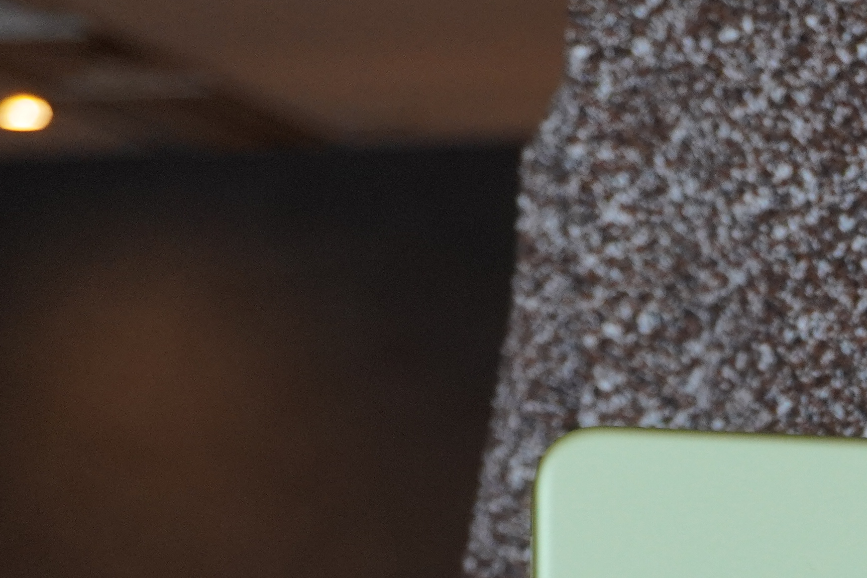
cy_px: 955
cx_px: 1287
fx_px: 4479
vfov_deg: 7.2
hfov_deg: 10.7
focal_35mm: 186
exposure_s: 1/160
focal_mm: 36
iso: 800
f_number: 5.6
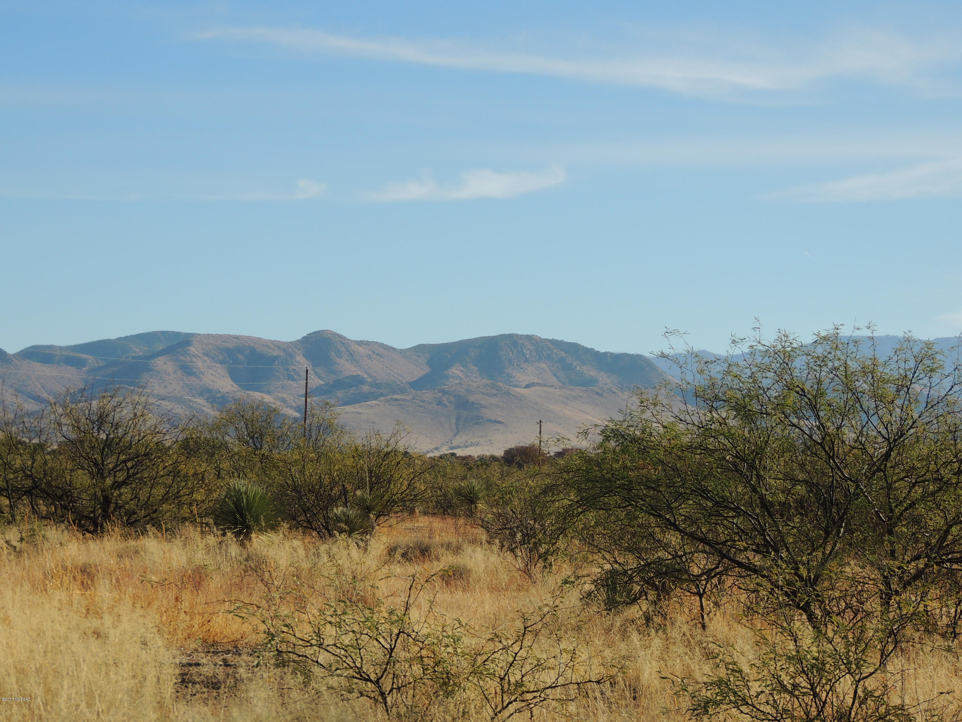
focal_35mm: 120
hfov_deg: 16.4
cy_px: 361
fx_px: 3335
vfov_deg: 12.3
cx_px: 481
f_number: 4.2
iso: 100
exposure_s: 1/800
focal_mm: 21.4
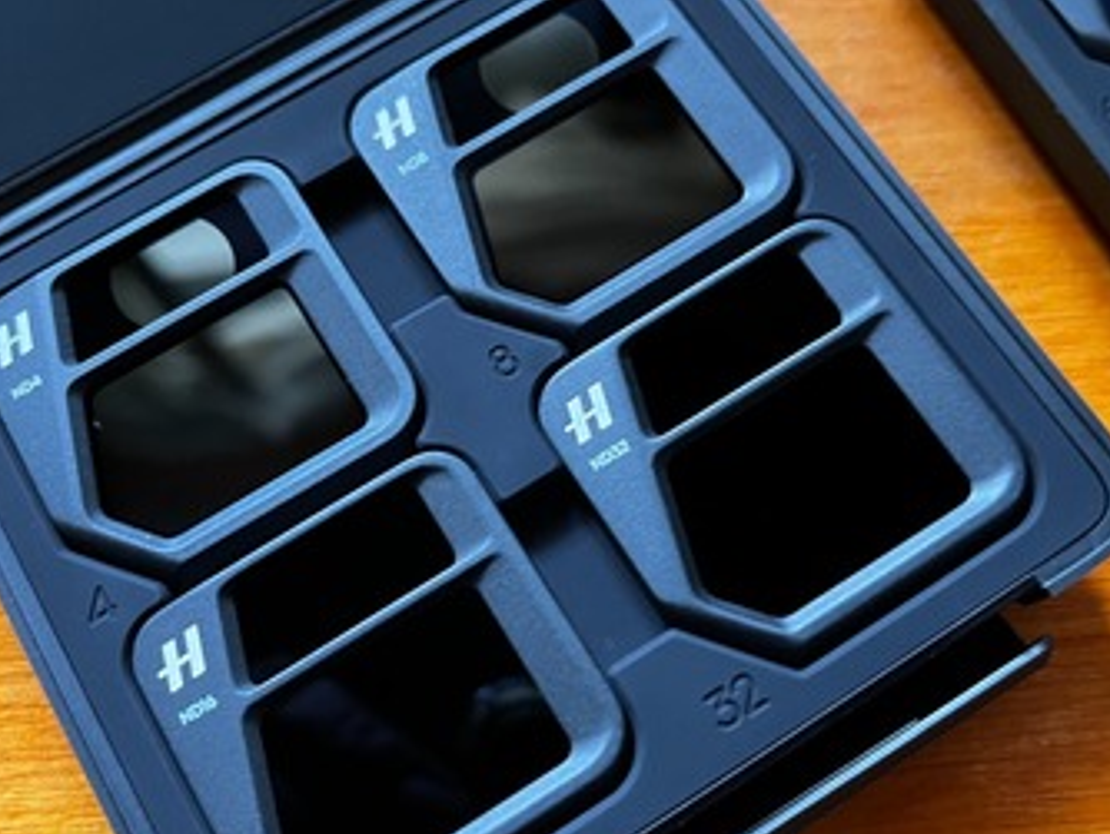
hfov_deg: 63.4
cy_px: 445
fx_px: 898
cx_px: 545
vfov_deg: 49.8
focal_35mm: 28
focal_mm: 5.1
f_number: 1.6
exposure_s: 1/39
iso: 640
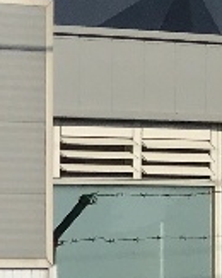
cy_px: 457
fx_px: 1720
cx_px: -784
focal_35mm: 209
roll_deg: +0.6
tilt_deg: -2.2
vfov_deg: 8.9
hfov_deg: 5.8
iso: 25
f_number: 2.2
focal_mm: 4.15
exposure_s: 1/5495
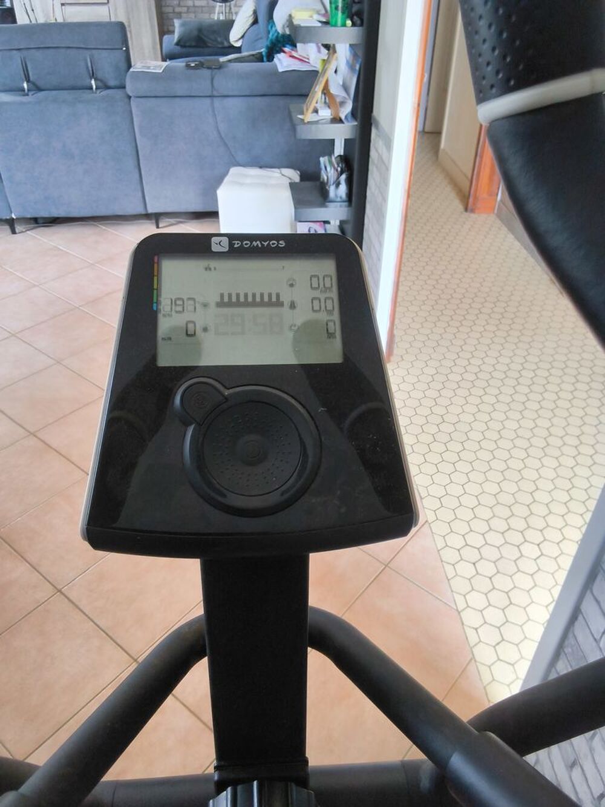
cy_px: 404
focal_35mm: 27
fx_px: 629
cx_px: 302
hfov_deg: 51.4
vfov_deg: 65.3
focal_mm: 2.87
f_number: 2
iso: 80
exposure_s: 1/100
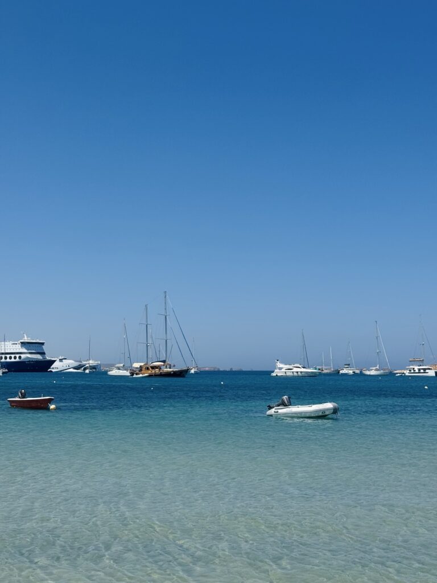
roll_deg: +0.6
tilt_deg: +5.1
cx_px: 218
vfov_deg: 39.7
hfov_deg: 30.3
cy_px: 292
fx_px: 808
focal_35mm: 48
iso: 64
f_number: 1.78
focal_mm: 6.76
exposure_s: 1/7937
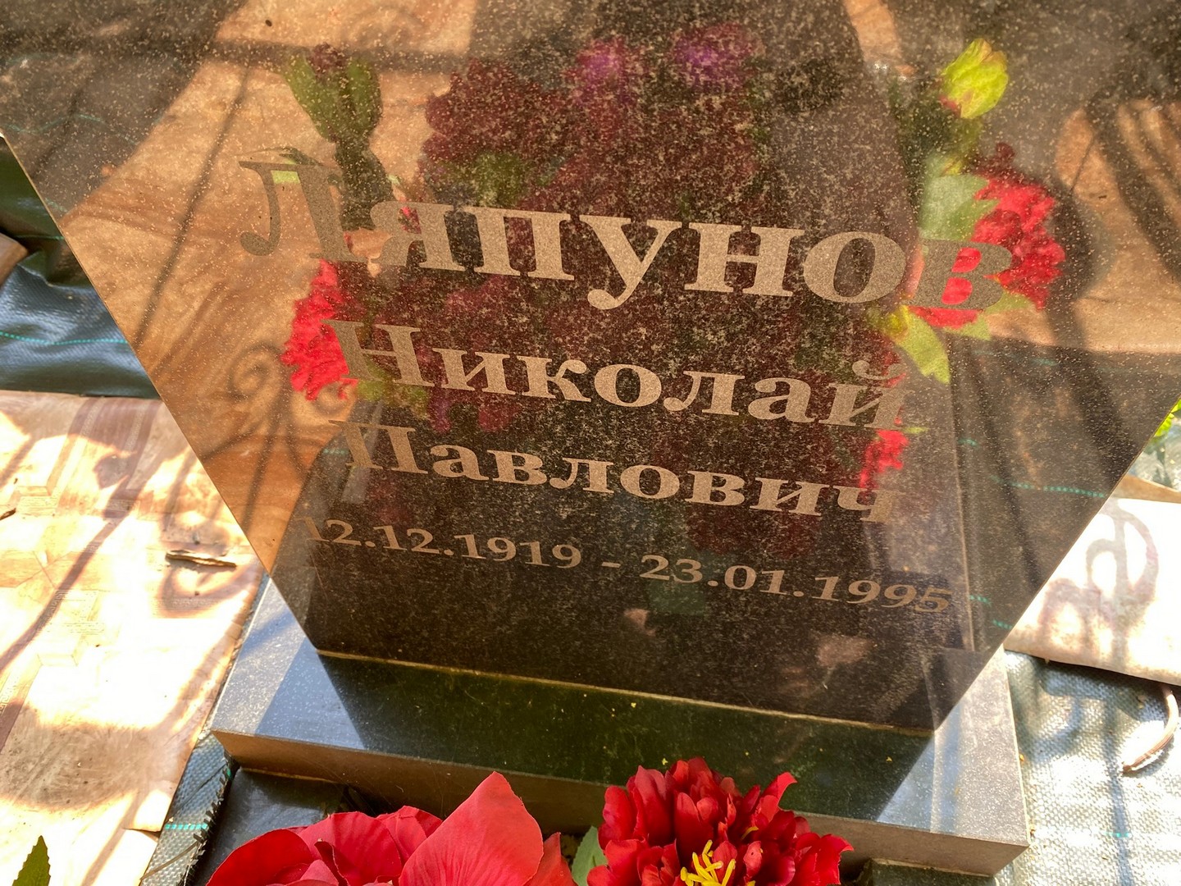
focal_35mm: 26
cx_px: 590
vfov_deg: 53.1
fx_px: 887
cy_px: 443
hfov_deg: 67.3
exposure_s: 1/121
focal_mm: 4.25
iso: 64
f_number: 1.8
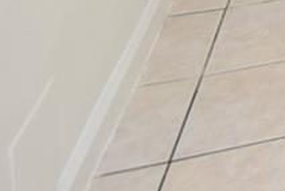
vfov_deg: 8.5
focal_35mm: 113
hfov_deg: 10.6
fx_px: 896
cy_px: -492
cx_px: 903
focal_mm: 10
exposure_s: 1/60
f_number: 4
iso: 1000
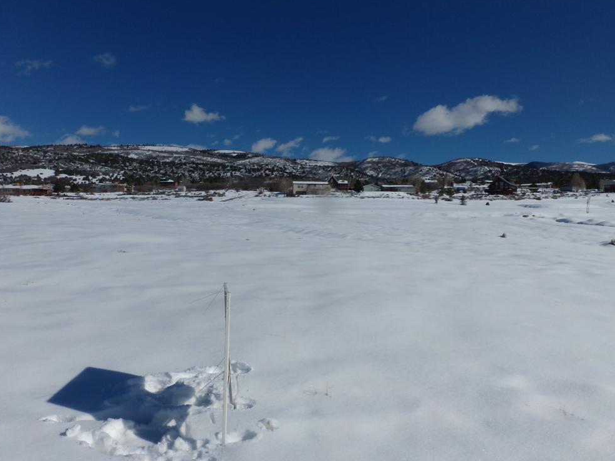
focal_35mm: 27
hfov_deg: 65.3
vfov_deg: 51.4
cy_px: 232
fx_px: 480
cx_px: 311
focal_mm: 4.7
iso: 100
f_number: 7.52
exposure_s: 1/1300
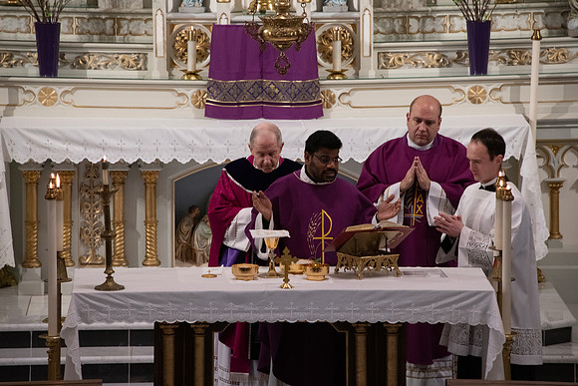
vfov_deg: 4.6
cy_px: 193
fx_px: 4818
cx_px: 289
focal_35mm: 300
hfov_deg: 6.9
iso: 4000
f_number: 9
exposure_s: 1/100
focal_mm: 300
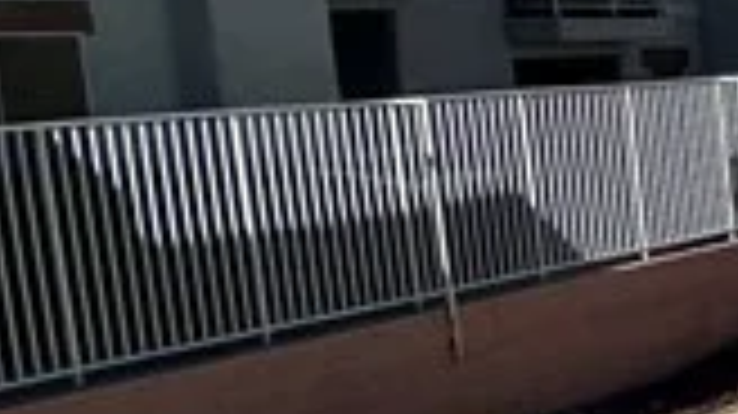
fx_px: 1858
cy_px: 266
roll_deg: +1.0
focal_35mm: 95
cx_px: 1980
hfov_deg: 13.1
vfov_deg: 12.7
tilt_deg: -8.5
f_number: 2.2
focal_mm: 2.22
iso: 50
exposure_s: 1/5051
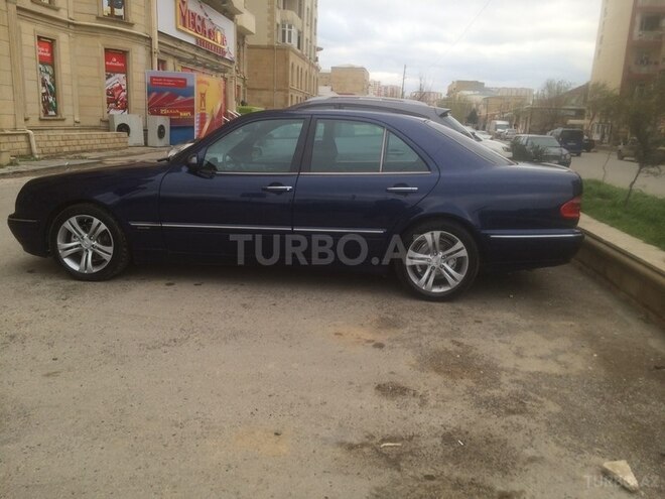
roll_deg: -3.5
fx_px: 557
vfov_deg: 48.2
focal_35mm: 29
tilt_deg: -15.6
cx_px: 332
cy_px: 250
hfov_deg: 61.7
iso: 32
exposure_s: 1/570
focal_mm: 4.15
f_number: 2.2
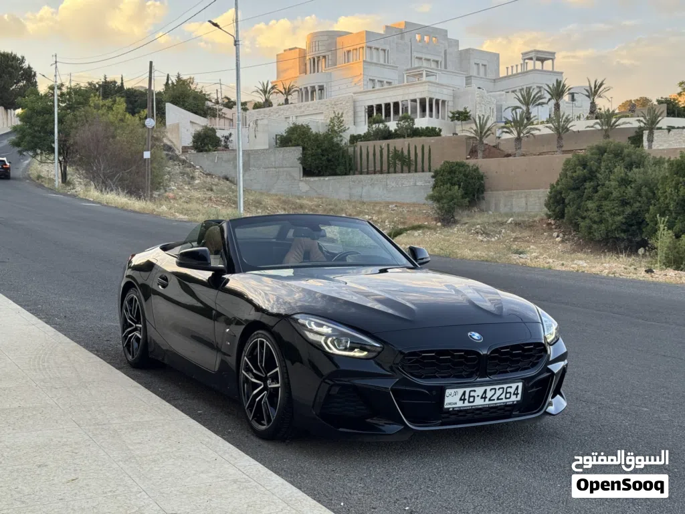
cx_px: 342
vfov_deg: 30.3
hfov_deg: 39.7
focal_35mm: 48
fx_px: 950
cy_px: 257
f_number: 1.78
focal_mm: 6.76
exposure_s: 1/163
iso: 64
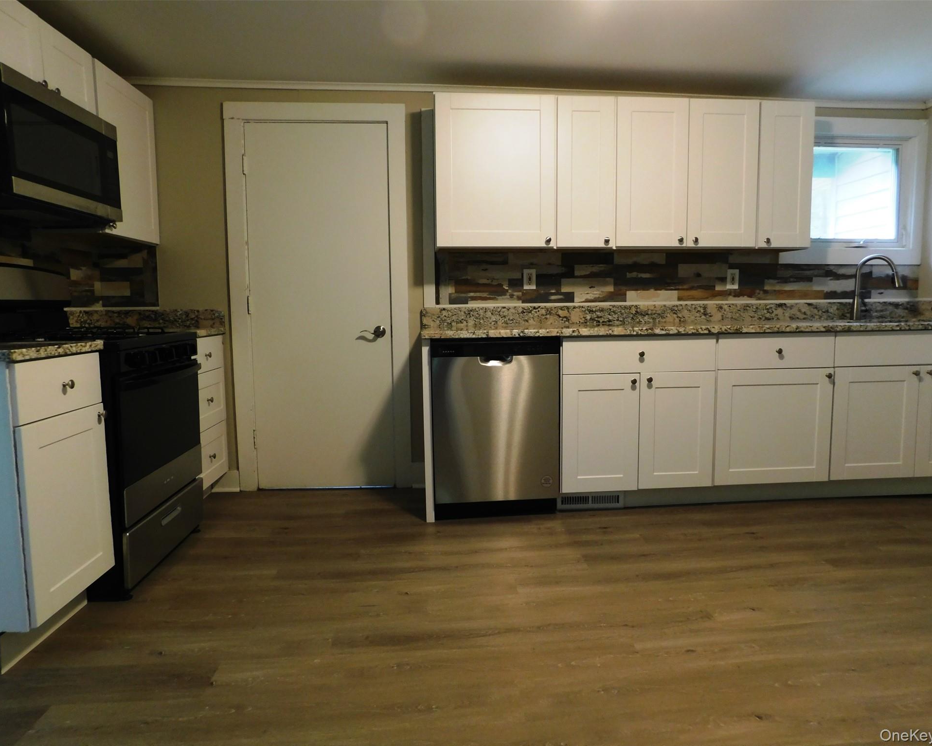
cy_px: 373
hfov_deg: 70.3
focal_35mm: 24
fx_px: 662
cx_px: 481
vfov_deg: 58.8
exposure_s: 1/30
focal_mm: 4
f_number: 3
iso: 400
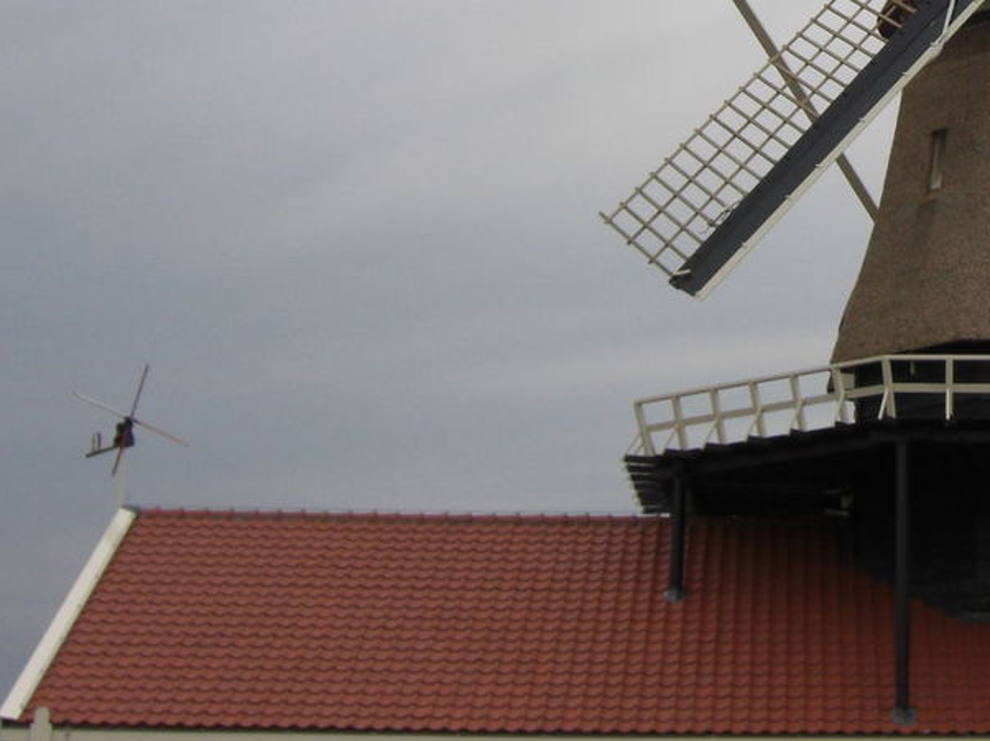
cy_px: 0
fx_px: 2887
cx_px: 1077
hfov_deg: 18.7
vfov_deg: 14.4
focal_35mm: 101
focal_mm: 7.9
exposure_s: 1/250
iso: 80
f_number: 4
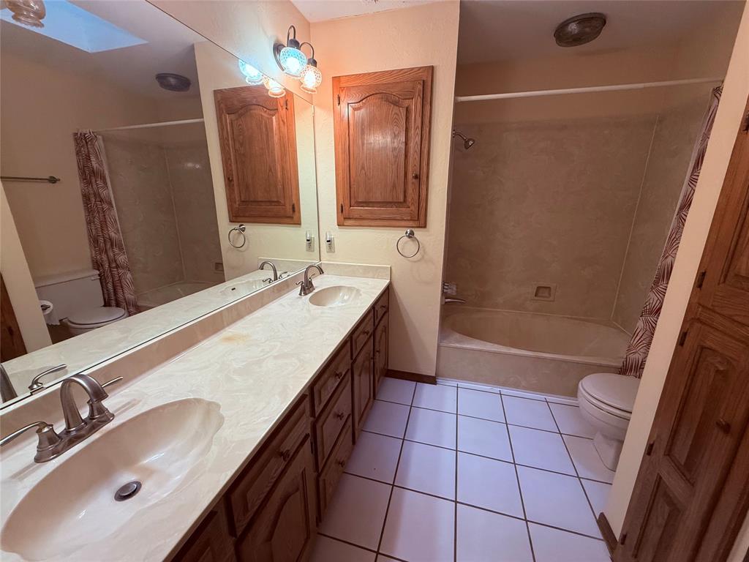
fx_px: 303
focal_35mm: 14
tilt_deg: -15.5
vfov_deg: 85.7
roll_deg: +0.0
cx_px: 374
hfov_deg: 102.1
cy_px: 281
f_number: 2.2
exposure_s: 1/120
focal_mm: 2.22
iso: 320
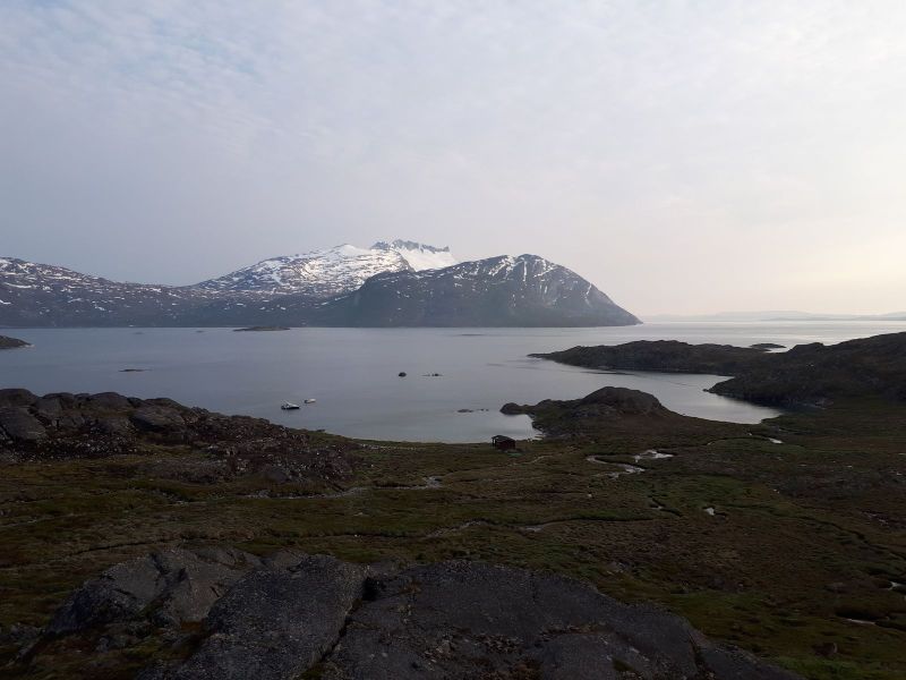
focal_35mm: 27
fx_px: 707
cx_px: 453
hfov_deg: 65.3
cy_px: 340
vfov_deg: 51.4
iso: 40
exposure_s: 1/528
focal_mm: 3.6
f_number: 1.9
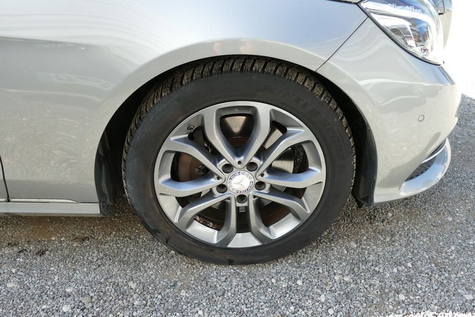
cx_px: 238
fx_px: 422
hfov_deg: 58.7
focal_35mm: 32
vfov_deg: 41.1
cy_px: 158
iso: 125
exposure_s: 1/250
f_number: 3
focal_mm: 11.6
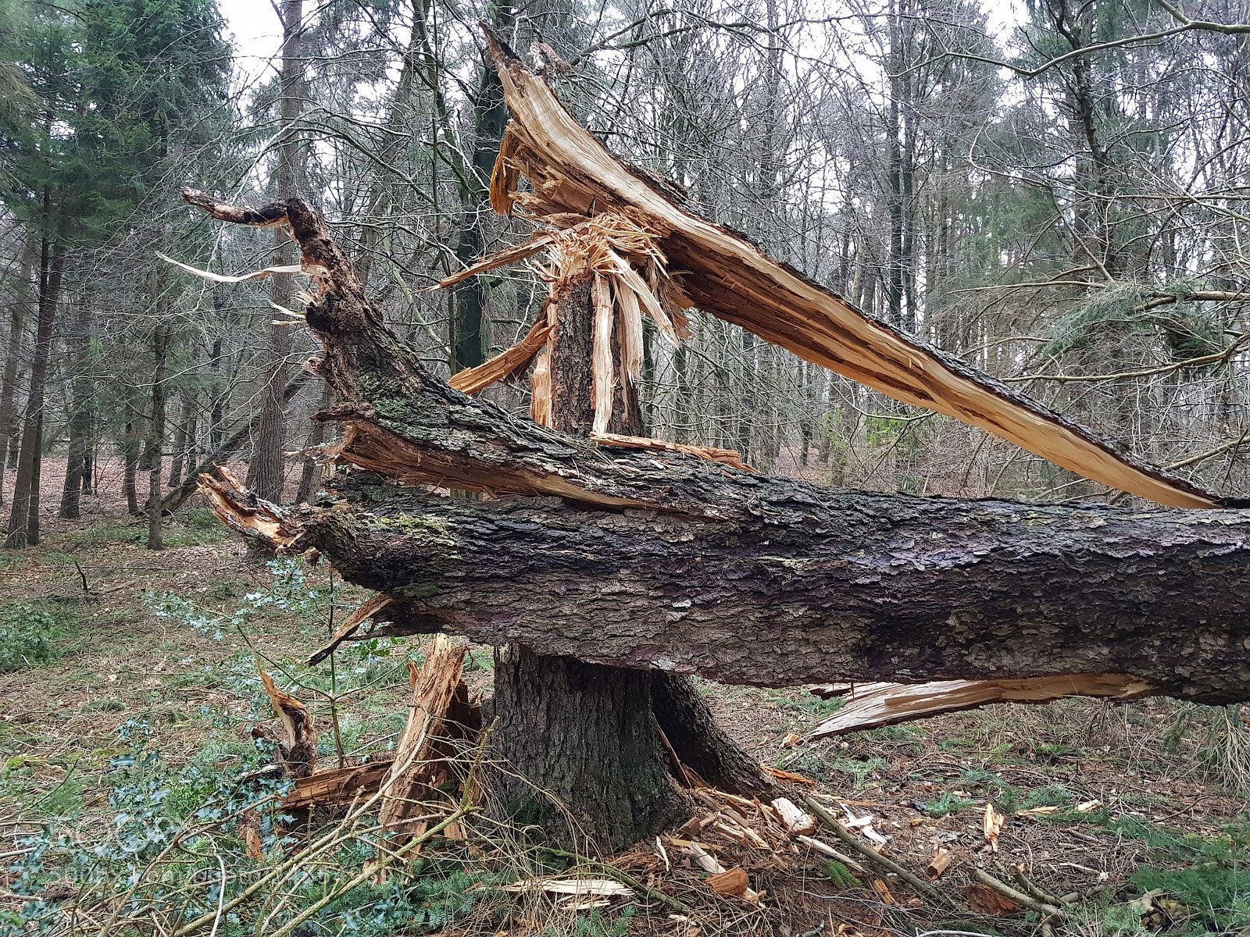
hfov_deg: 67.3
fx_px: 939
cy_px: 468
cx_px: 625
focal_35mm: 26
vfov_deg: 53.1
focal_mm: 4.2
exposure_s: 1/30
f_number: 1.7
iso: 160
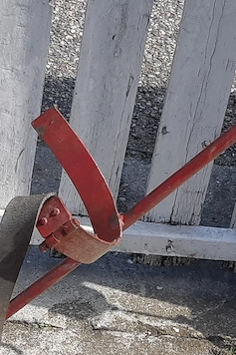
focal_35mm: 76
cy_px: 305
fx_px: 748
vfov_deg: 26.0
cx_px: 91
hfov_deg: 17.9
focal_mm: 3.93
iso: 40
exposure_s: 1/1504
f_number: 1.7
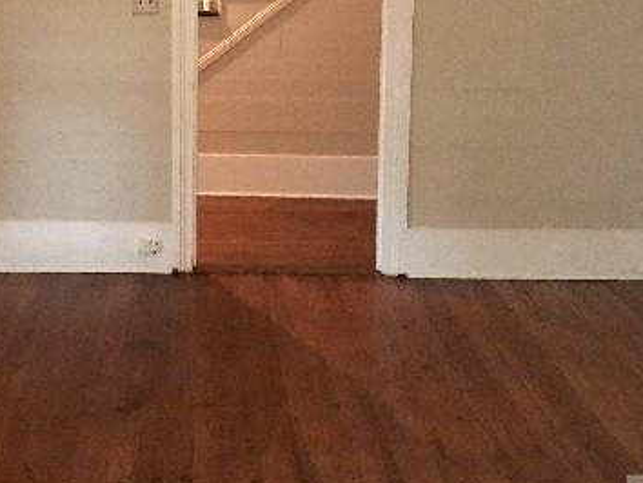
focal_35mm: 61
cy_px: 64
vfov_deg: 23.5
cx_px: 134
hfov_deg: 30.9
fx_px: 1134
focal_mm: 3.6
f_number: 1.9
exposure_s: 1/24
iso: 640
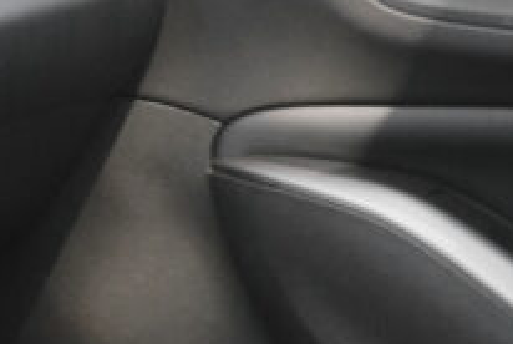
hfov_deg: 12.5
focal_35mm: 139
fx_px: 1984
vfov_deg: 9.9
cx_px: -588
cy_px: 231
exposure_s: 1/125
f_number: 9
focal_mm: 18.6
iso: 2000
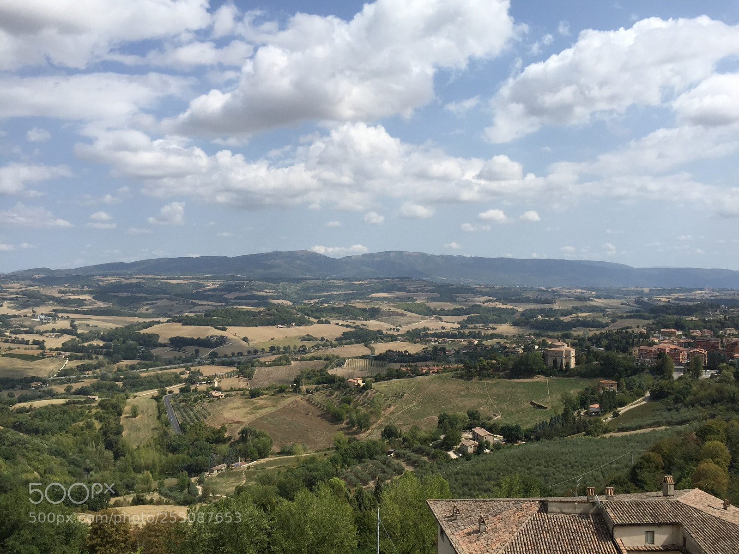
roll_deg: -2.3
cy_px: 277
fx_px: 619
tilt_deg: +1.1
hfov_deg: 61.7
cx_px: 370
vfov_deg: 48.2
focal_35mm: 29
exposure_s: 1/3049
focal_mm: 4.15
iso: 32
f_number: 2.2
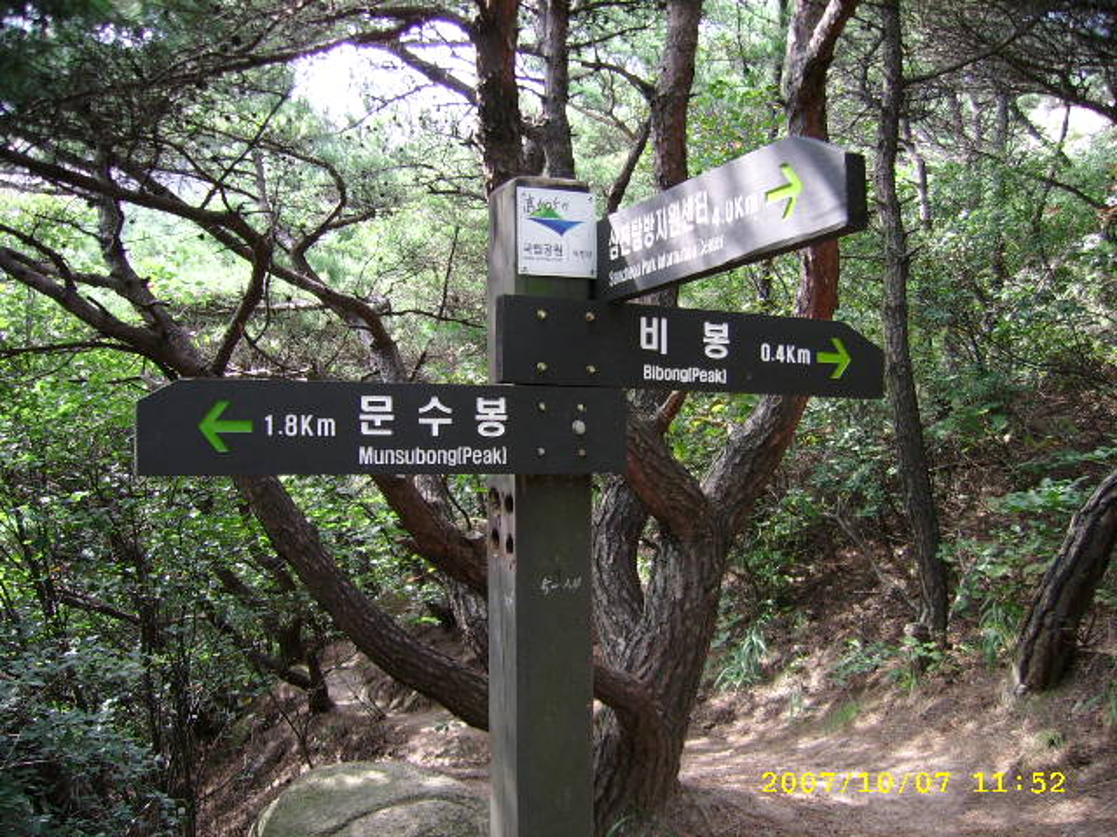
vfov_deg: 40.7
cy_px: 418
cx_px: 558
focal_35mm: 35
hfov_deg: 52.6
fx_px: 1129
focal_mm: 5.95
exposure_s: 1/84
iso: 100
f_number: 2.8
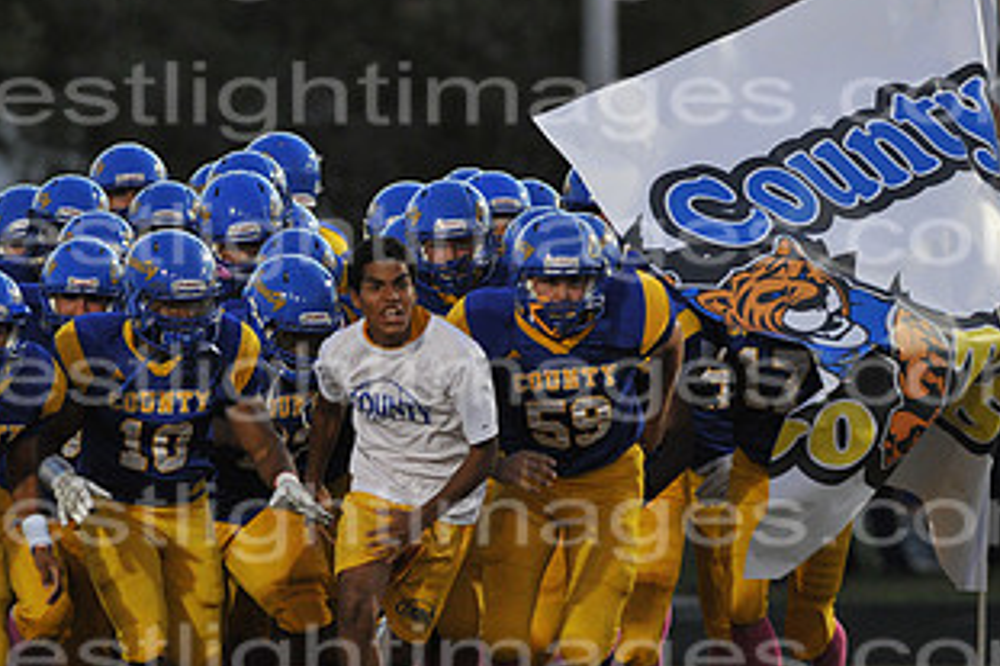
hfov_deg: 3.7
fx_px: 15519
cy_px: 312
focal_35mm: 559
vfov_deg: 2.5
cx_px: 354
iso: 3200
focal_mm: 300
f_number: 4
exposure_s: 1/640
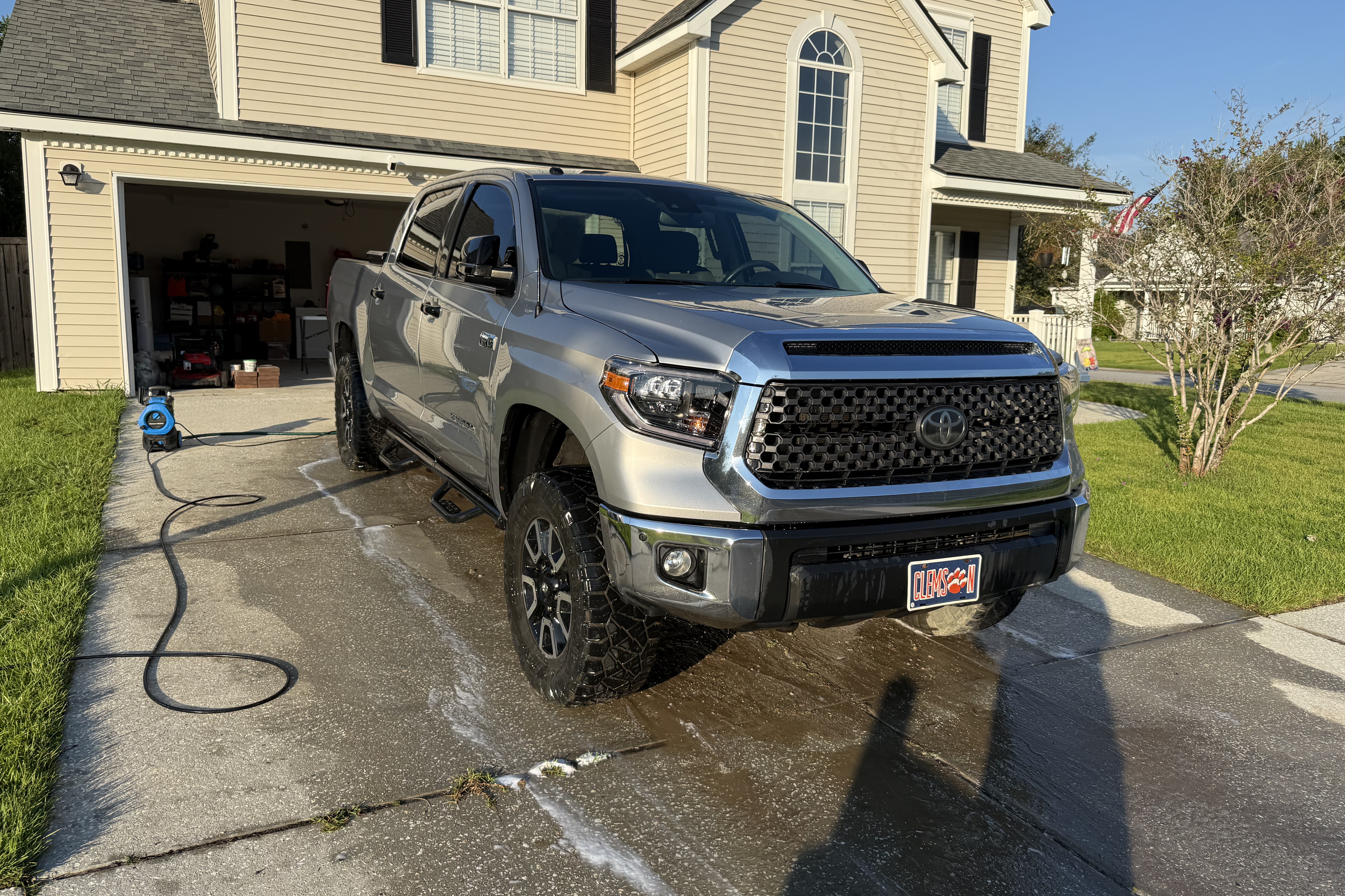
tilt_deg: -6.5
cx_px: 672
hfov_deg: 71.5
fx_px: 934
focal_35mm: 25
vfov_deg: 51.3
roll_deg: -0.8
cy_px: 422
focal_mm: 6.76
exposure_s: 1/3425
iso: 80
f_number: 1.78
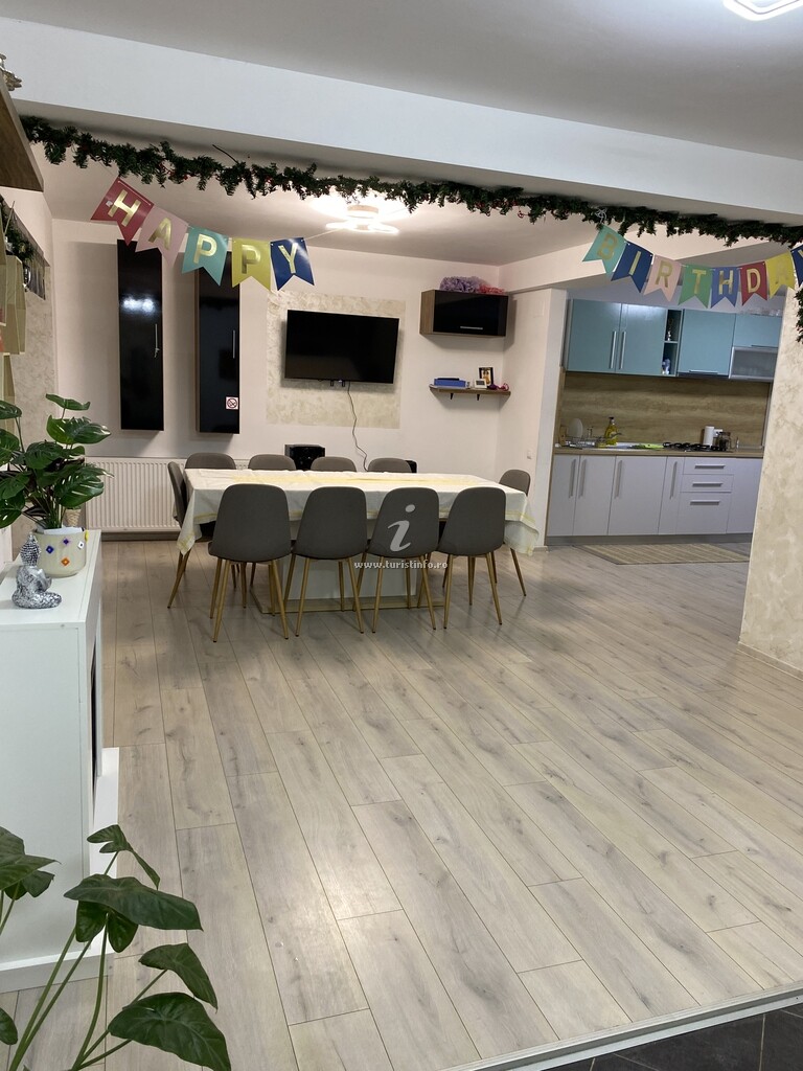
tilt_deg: -10.6
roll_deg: -3.5
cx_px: 402
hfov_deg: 53.1
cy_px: 536
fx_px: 804
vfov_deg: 67.3
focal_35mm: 26
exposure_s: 1/50
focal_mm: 4.25
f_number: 1.8
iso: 125
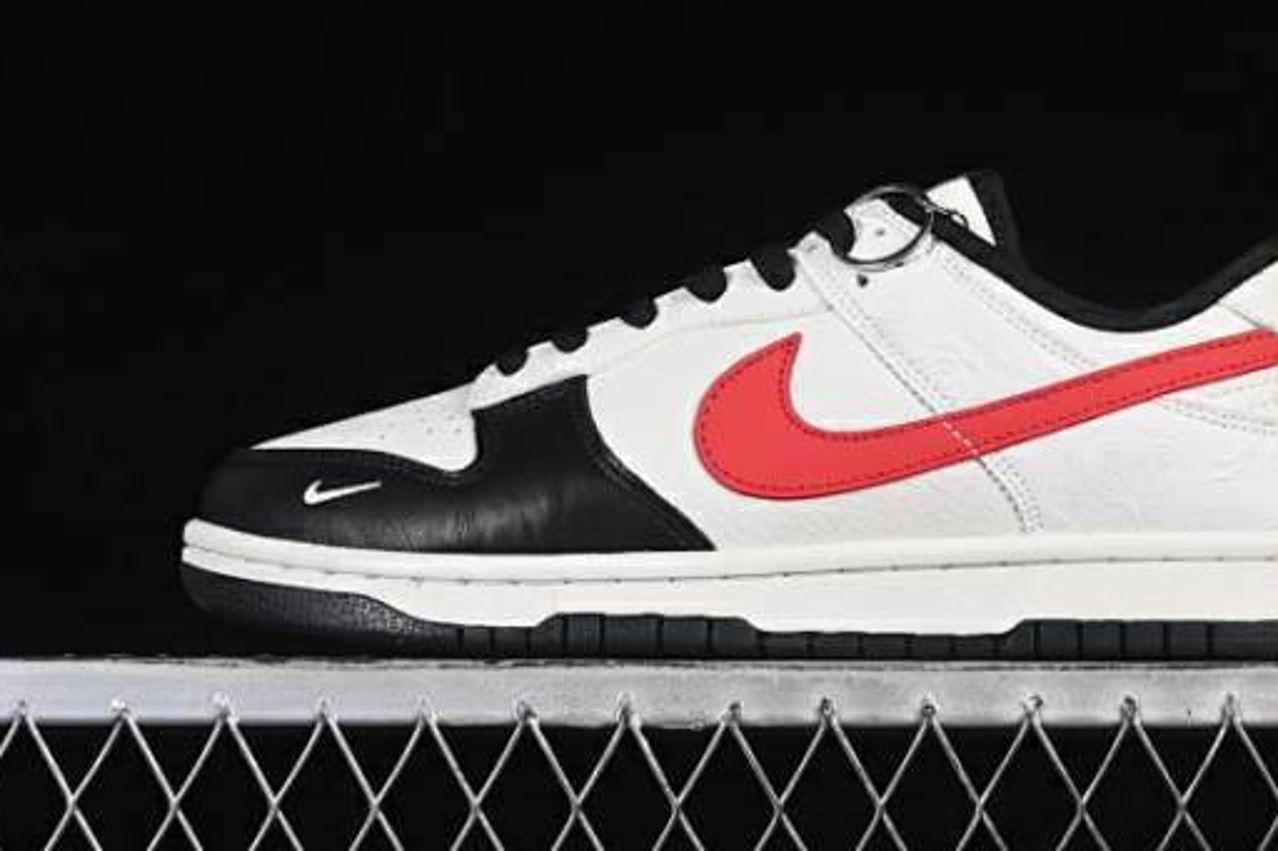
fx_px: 3797
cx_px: 776
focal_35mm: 107
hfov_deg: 19.1
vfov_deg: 12.8
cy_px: 280
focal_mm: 50
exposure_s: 1/80
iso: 160
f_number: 8
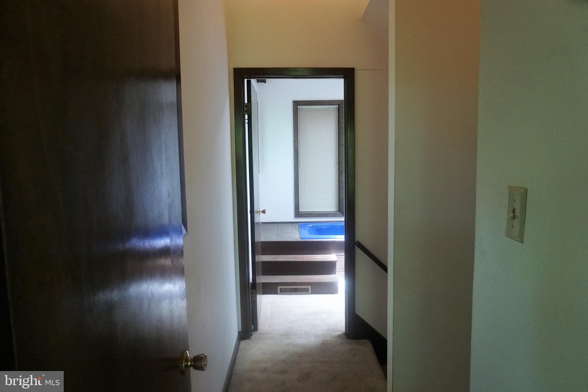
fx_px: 392
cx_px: 294
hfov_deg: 73.7
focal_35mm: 24
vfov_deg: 53.1
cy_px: 196
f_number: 4
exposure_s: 1/160
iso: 1250
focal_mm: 16
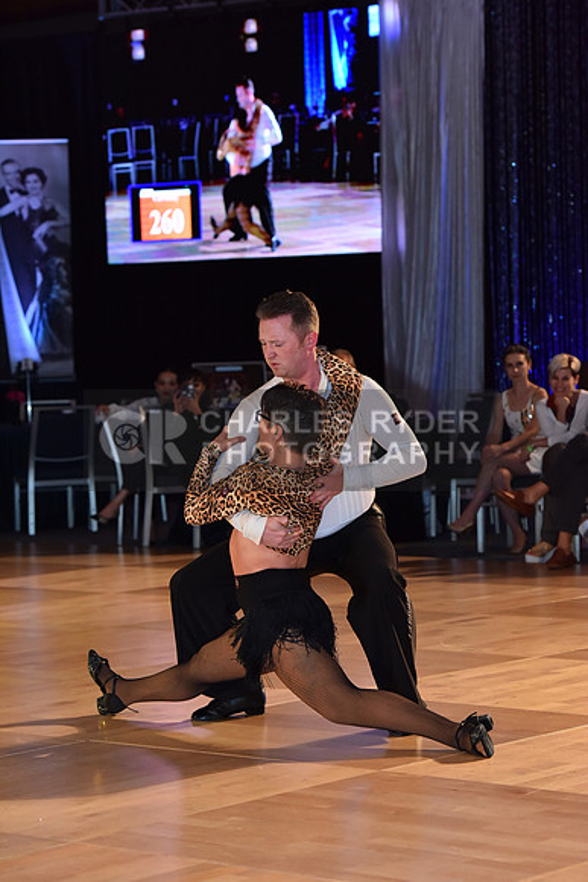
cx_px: 294
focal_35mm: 102
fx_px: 2497
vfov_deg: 20.0
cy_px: 441
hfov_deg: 13.4
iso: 2000
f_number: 5
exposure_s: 1/250
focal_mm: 102
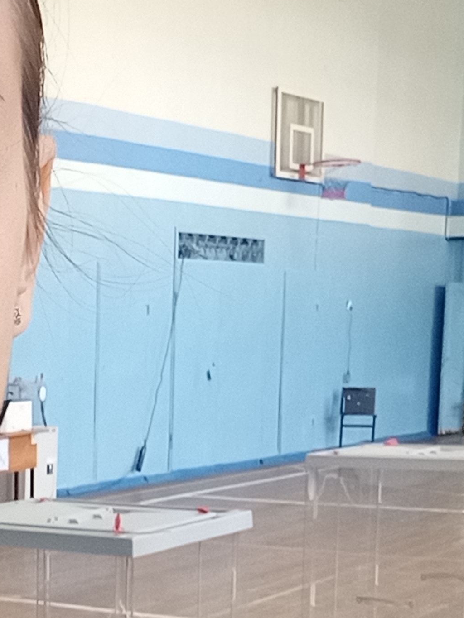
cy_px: 580
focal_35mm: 81
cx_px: -186
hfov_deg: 16.9
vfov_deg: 23.4
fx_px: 1447
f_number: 2.45
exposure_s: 1/33.3
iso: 365
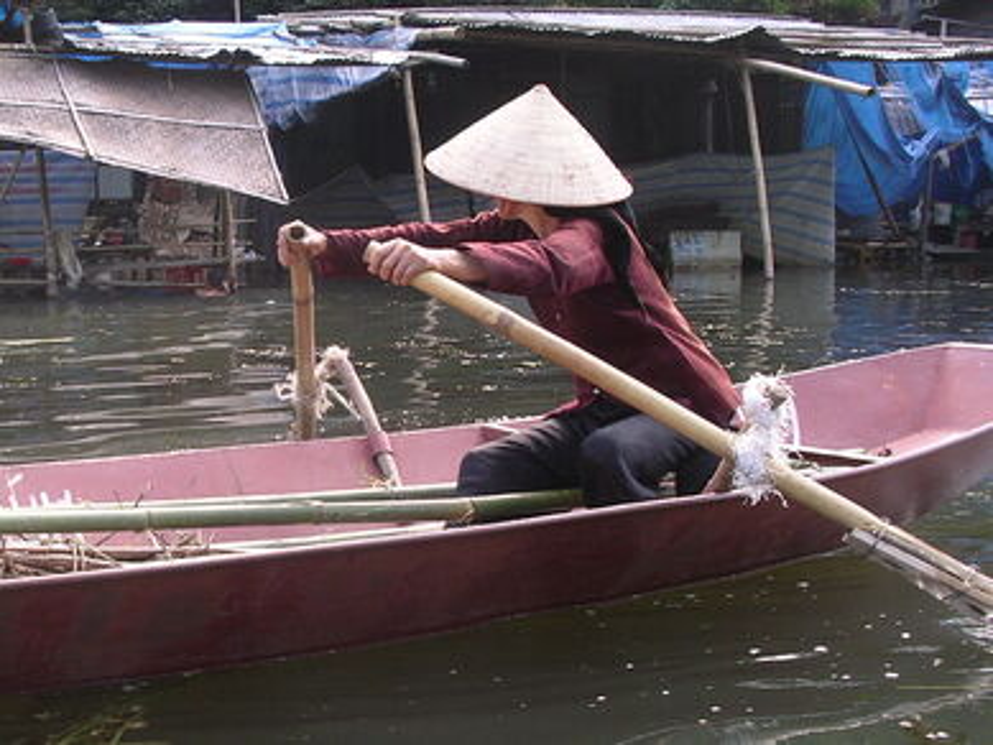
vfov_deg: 38.7
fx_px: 1062
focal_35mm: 37
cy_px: 372
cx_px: 496
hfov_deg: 50.1
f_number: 3
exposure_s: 1/150
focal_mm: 7.8
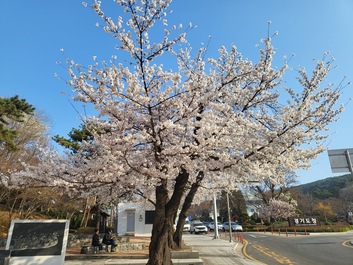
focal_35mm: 26
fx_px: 265
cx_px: 176
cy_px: 132
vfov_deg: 53.1
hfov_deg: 67.3
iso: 50
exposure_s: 1/1925
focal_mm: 4.25
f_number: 1.8
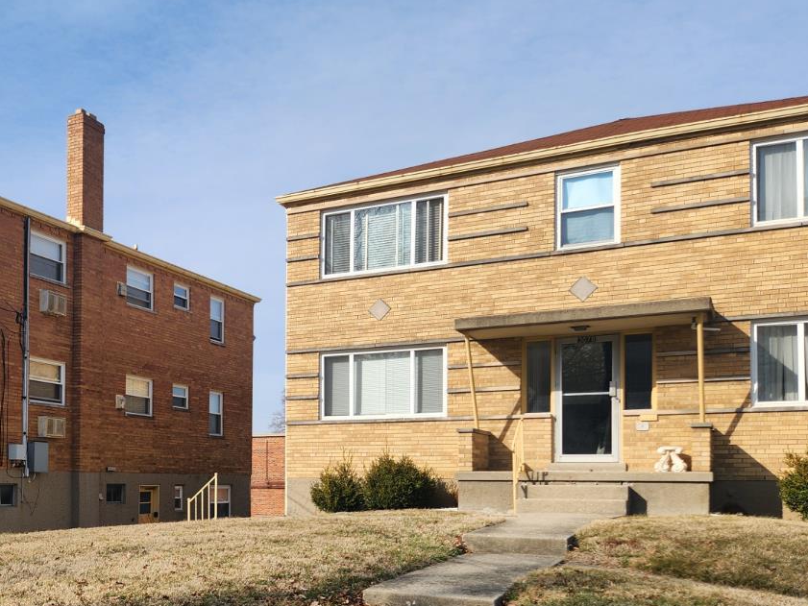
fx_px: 957
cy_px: 461
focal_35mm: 41
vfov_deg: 34.3
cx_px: 105
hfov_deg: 42.6
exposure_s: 1/1538
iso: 20
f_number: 1.8
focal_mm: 5.4
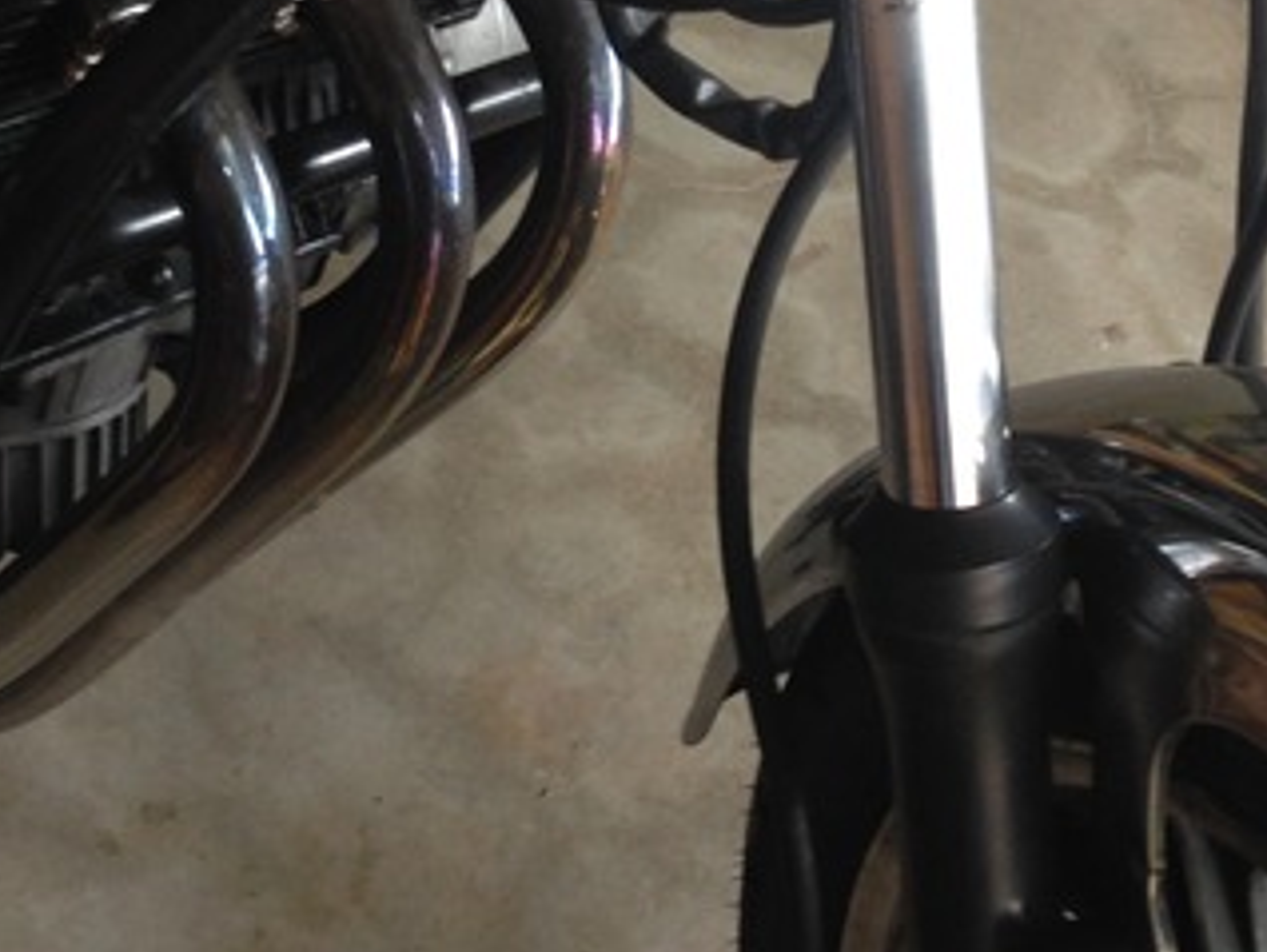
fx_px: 3040
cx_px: 701
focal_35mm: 83
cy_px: 112
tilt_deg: -48.0
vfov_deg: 17.6
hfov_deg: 23.5
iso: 80
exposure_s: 1/20
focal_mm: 4.12
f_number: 2.4
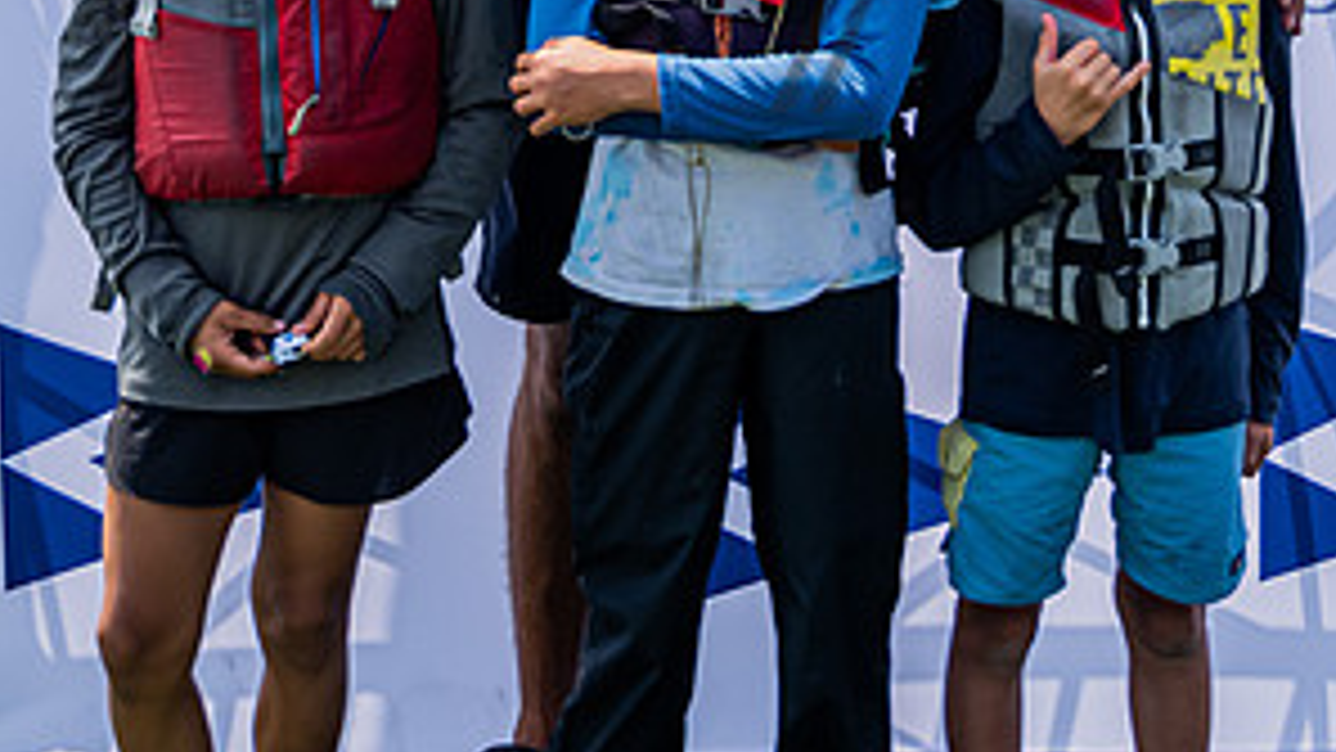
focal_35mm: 119
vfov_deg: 10.0
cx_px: 820
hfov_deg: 18.0
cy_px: -212
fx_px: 4215
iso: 320
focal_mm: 50
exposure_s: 1/1250
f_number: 5.6
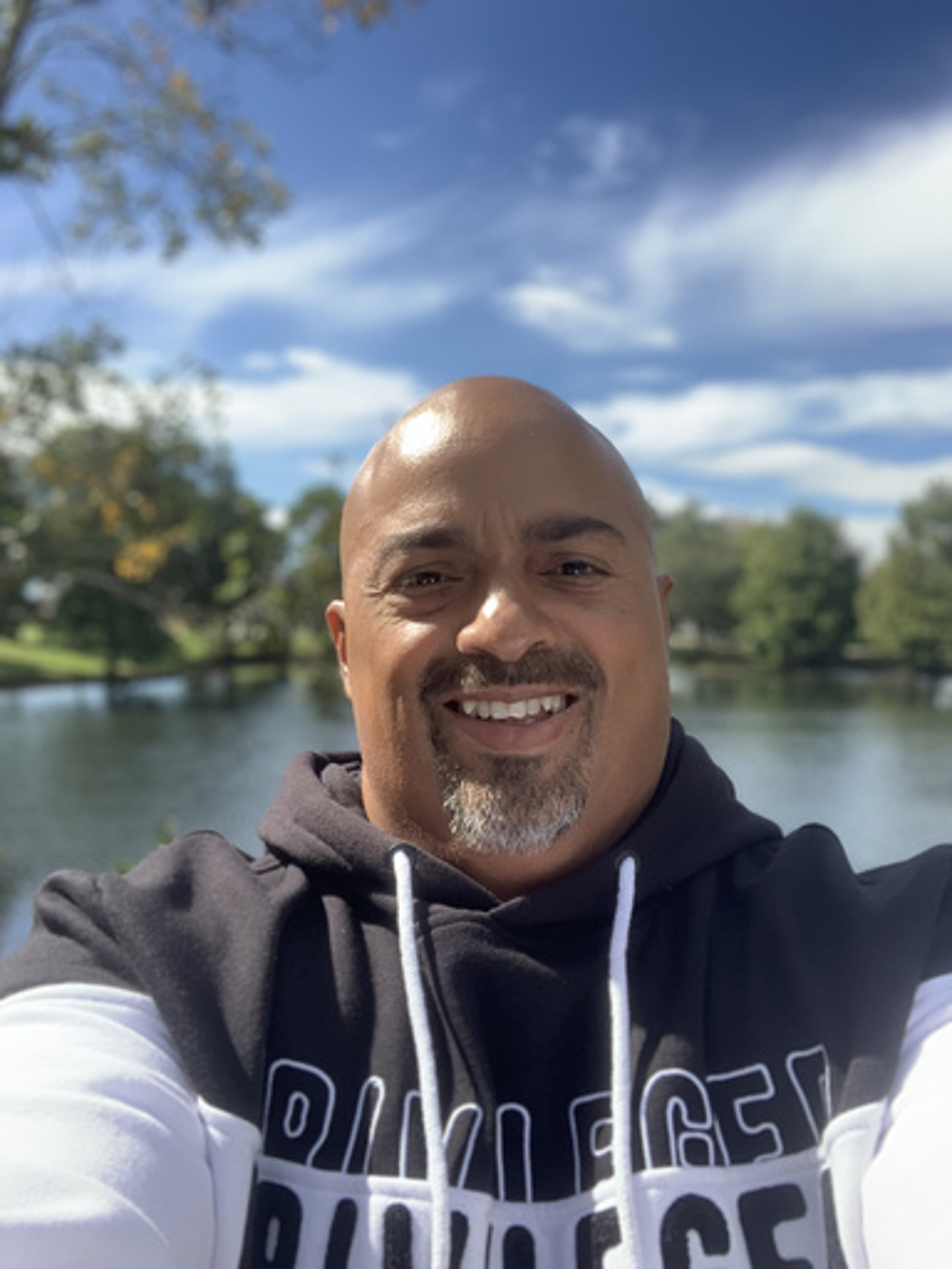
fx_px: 1173
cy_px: 634
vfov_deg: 56.8
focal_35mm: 32
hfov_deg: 44.2
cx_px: 476
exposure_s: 1/532
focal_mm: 2.87
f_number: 2.2
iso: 16
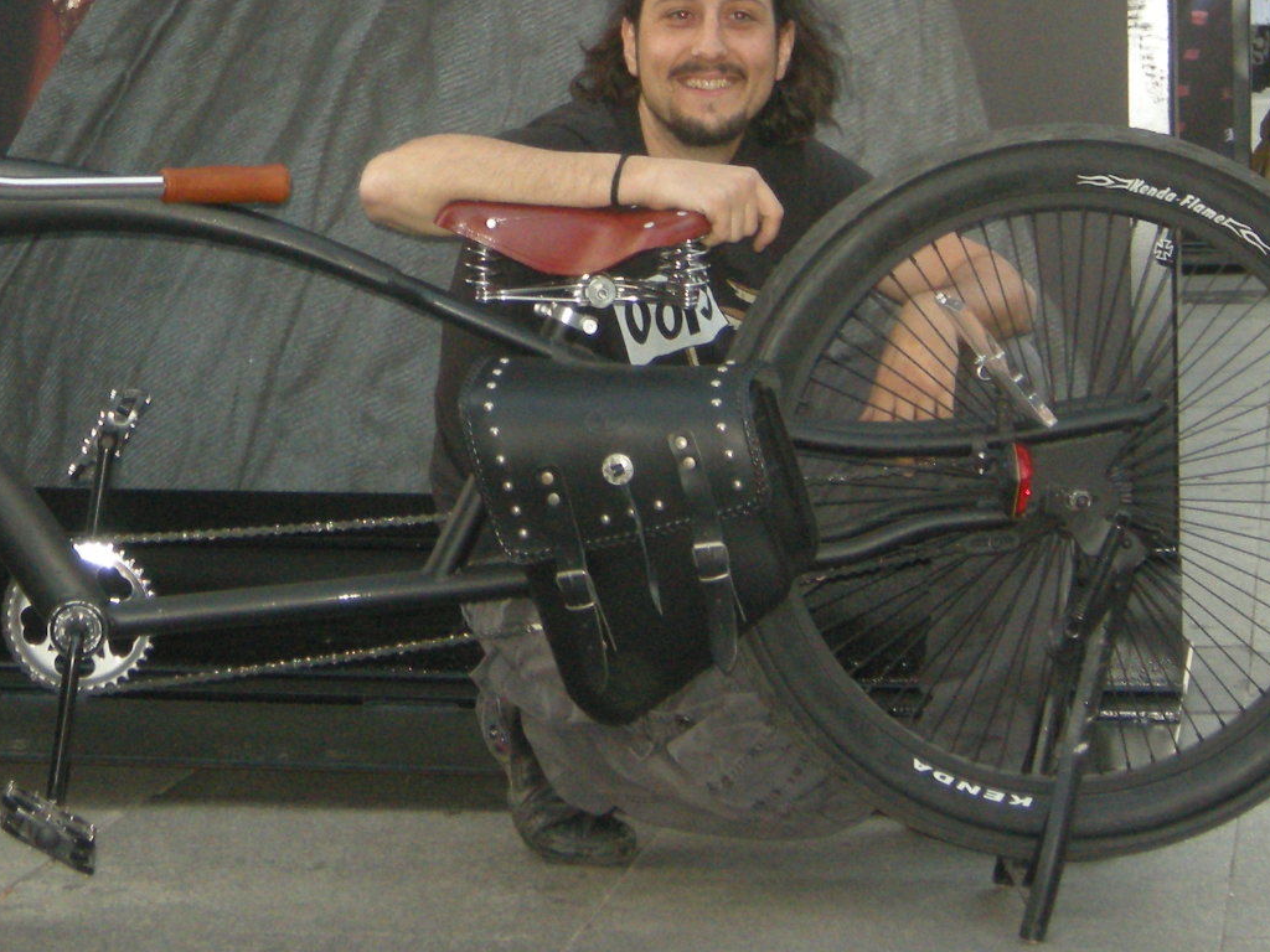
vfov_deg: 12.2
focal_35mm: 119
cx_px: 334
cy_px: -193
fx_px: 4366
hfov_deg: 16.5
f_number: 3.1
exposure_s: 1/30
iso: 242
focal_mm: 10.1
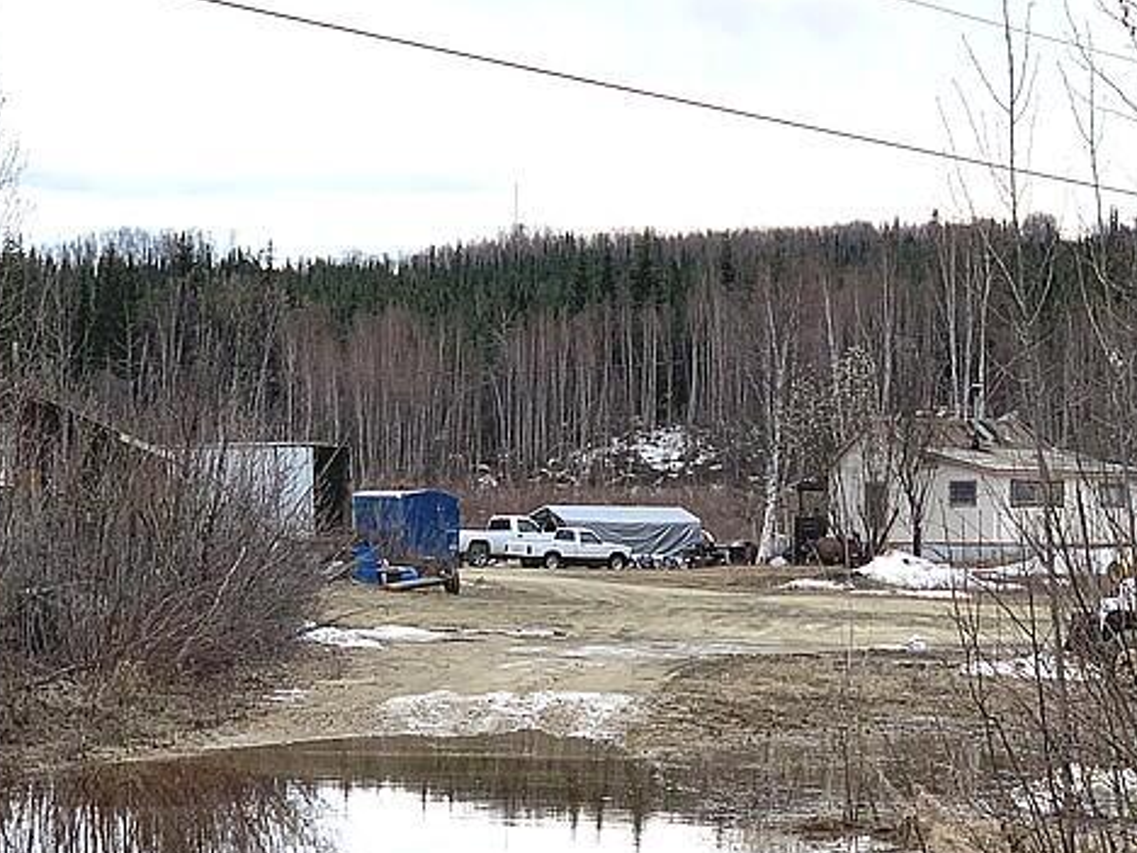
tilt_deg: +0.2
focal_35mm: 112
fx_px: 3679
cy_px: 484
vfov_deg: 13.2
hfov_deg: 17.6
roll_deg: -1.1
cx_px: 605
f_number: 2.4
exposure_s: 1/1453
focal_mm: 6
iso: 16
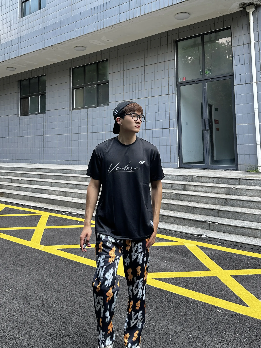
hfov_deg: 46.8
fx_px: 302
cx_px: 121
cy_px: 168
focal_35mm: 30
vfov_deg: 59.9
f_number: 1.78
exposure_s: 1/251
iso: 80
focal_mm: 6.86
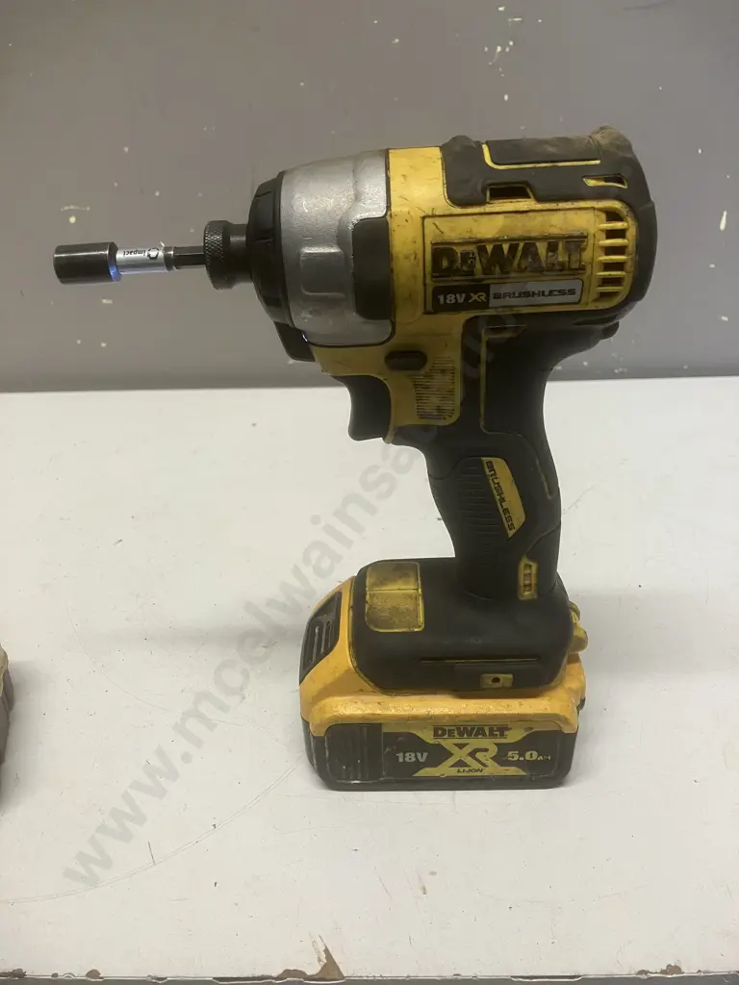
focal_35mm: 28
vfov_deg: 63.4
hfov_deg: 49.7
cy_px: 492
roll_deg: +1.5
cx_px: 370
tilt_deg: -27.6
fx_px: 797
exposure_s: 1/50
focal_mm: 3.99
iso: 64
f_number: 1.8
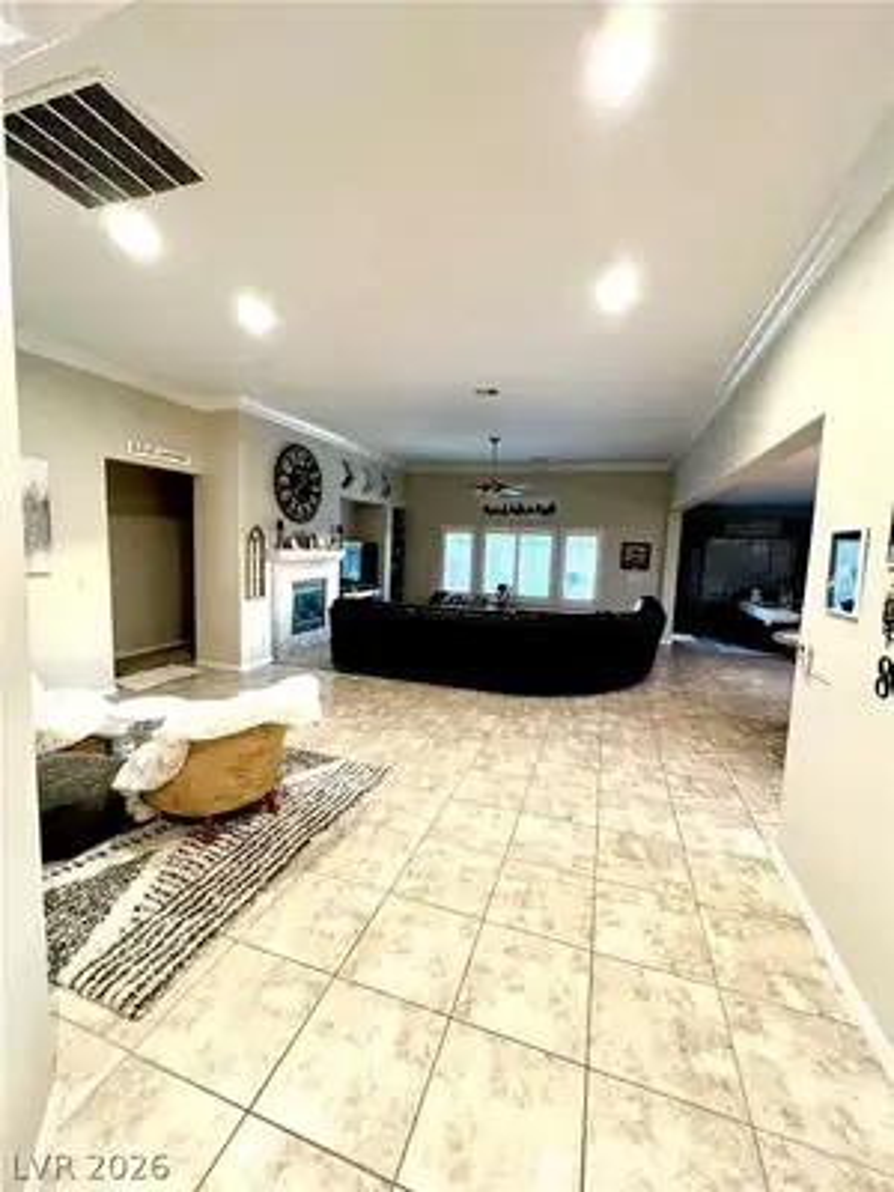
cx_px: 447
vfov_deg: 106.2
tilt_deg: -4.8
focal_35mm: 13
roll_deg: -1.9
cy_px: 596
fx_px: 448
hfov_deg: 89.9
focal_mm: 1.57
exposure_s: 1/60
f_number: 1.8
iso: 640
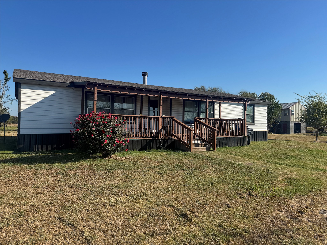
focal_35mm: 24
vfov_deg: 56.8
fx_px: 227
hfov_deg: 71.6
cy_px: 122
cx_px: 164
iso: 80
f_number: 1.78
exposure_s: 1/4608
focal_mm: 6.76
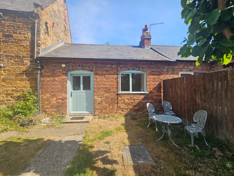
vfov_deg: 89.9
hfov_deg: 106.2
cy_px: 88
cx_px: 117
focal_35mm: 13
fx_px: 88
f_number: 2.2
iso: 50
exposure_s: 1/1002
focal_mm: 2.2
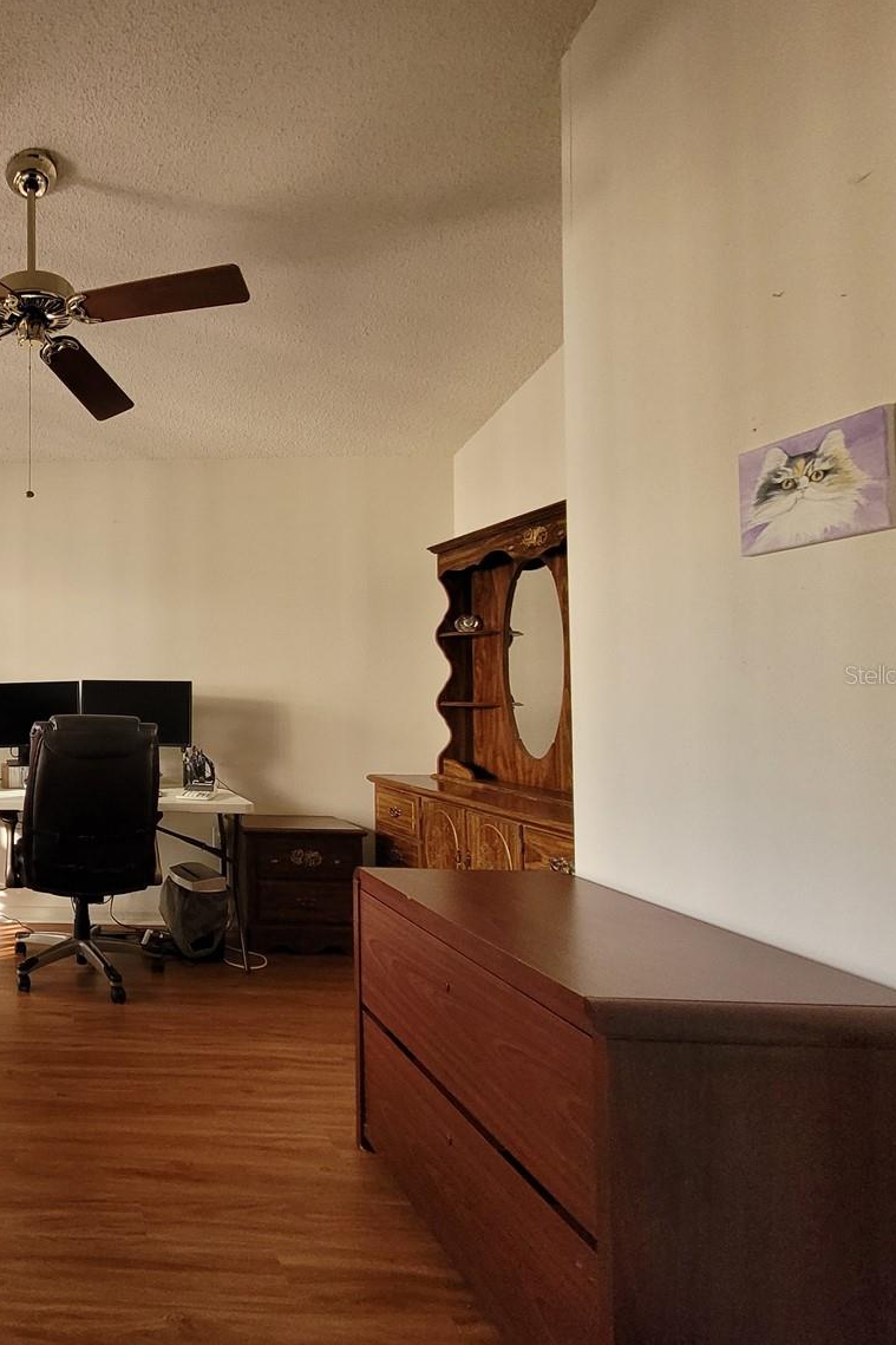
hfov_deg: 52.2
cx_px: 12
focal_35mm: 19
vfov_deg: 86.9
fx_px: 709
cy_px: 674
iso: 320
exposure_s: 1/60
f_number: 2.2
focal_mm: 1.74
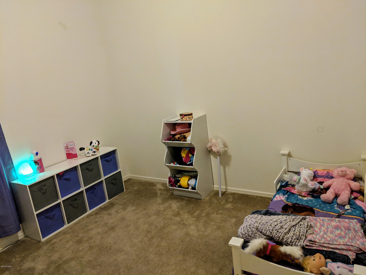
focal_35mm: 27
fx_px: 285
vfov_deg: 51.4
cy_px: 138
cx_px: 183
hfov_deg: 65.3
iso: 418
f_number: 1.8
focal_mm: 4.44
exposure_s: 1/40.1
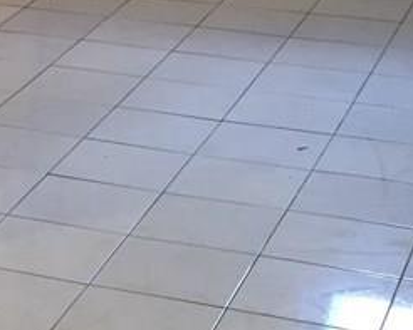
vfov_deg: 12.8
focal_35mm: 118
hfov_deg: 15.0
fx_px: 1443
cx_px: -222
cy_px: 397
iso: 80
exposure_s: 1/30
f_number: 2.2
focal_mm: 4.15
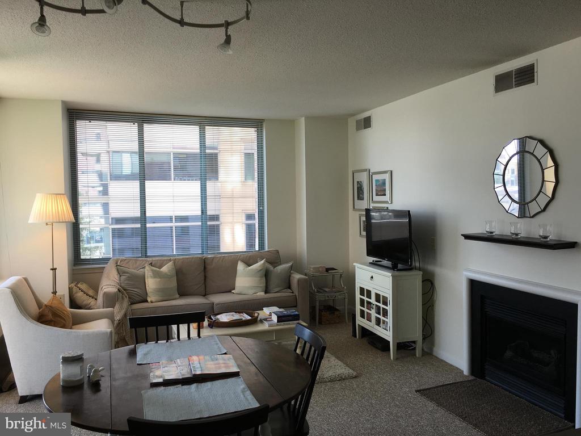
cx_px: 290
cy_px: 218
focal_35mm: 29
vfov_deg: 48.2
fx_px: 487
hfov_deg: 61.7
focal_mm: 4.15
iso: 25
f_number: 2.2
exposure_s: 1/60
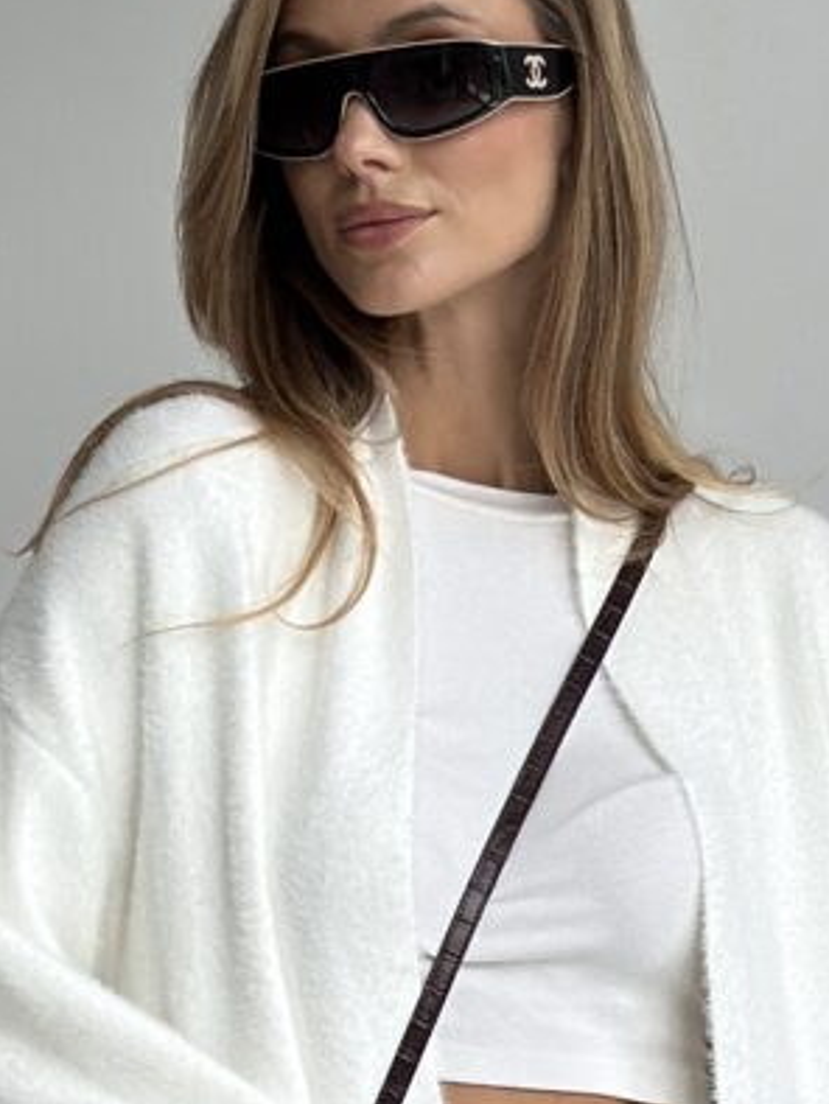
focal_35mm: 187
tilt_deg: -4.5
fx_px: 5965
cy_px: 1667
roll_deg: -0.3
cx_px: 437
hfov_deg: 8.0
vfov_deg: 10.2
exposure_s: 1/619
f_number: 1.78
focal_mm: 6.86
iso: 80
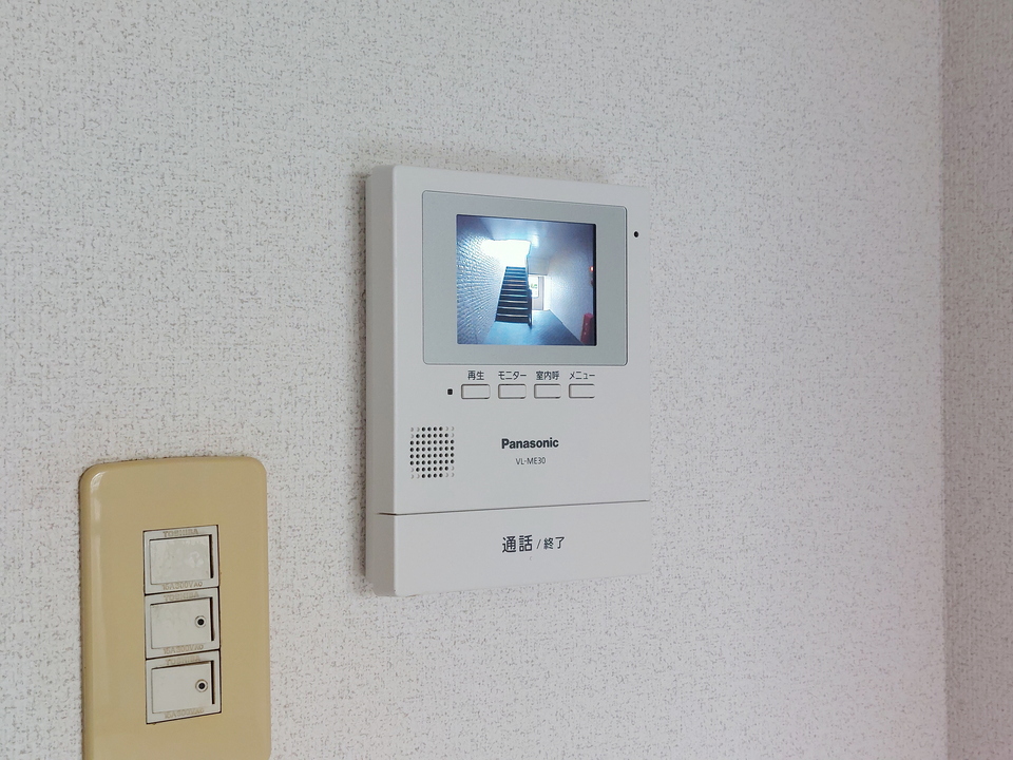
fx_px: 702
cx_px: 506
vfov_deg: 56.8
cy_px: 380
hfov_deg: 71.6
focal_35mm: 24
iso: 200
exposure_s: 1/60
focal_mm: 5.23
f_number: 1.8
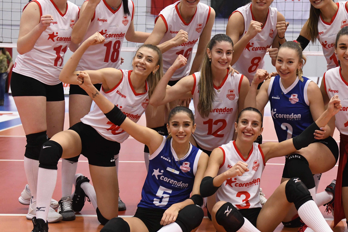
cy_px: 98
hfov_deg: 27.2
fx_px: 715
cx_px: 224
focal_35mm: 74
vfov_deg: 18.4
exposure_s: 1/500
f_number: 3.2
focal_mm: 42
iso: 3200
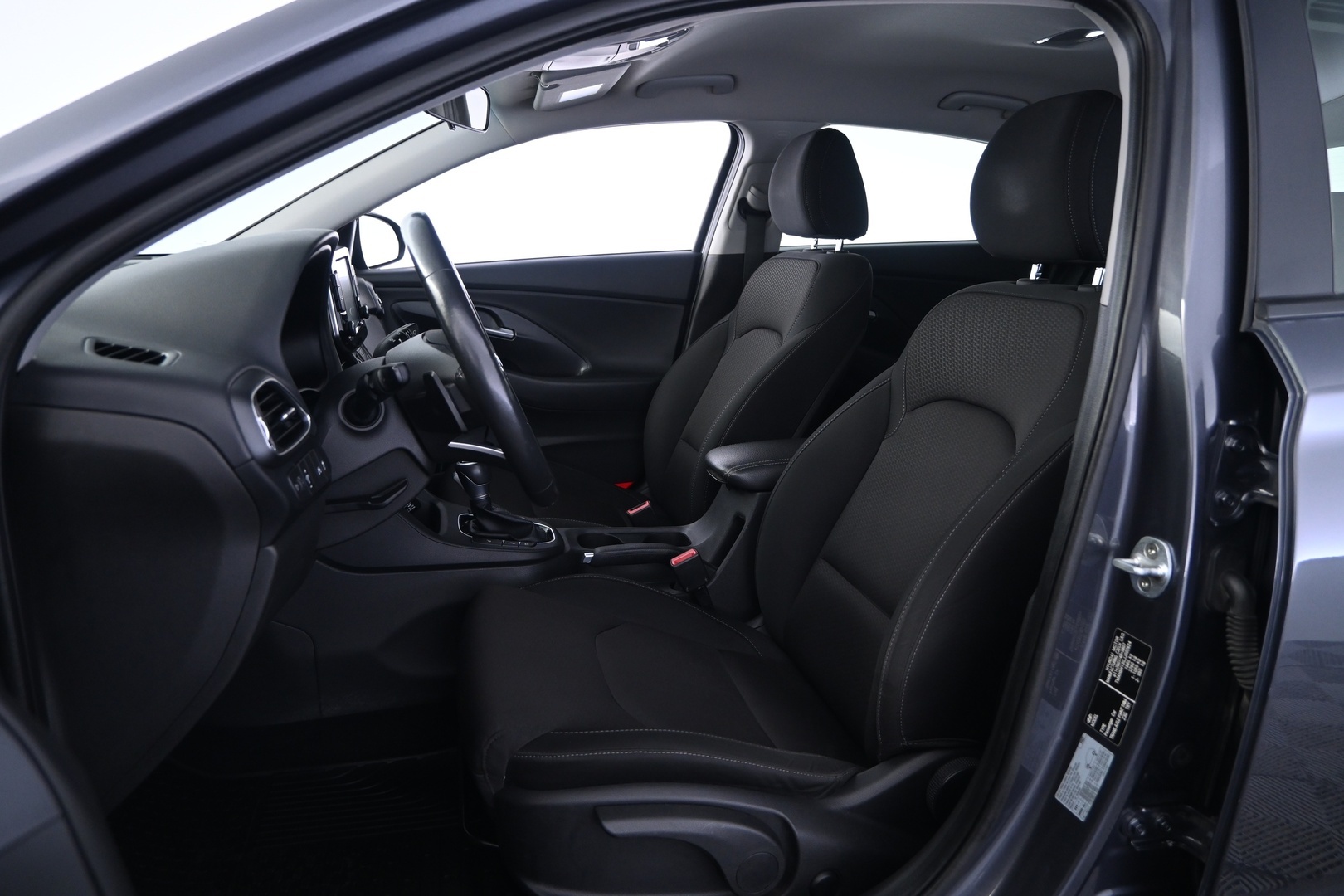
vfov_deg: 53.1
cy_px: 448
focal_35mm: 24
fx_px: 896
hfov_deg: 73.7
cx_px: 672
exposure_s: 1/10
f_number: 3.5
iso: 1000
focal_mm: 16
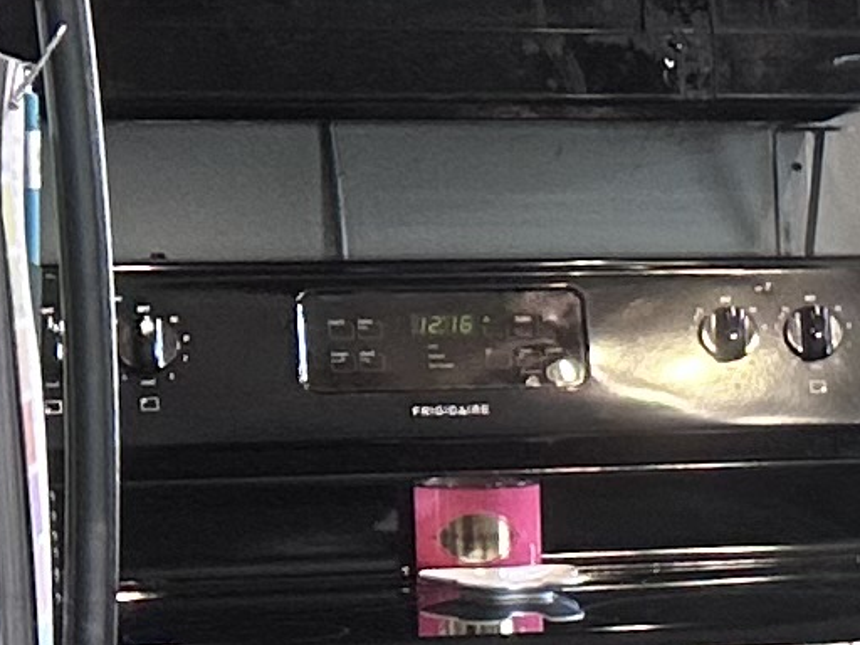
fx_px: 4696
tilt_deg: -5.2
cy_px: 558
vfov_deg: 7.8
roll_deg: +0.2
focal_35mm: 189
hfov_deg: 8.6
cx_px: 2662
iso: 160
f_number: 1.78
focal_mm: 6.86
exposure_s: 1/60
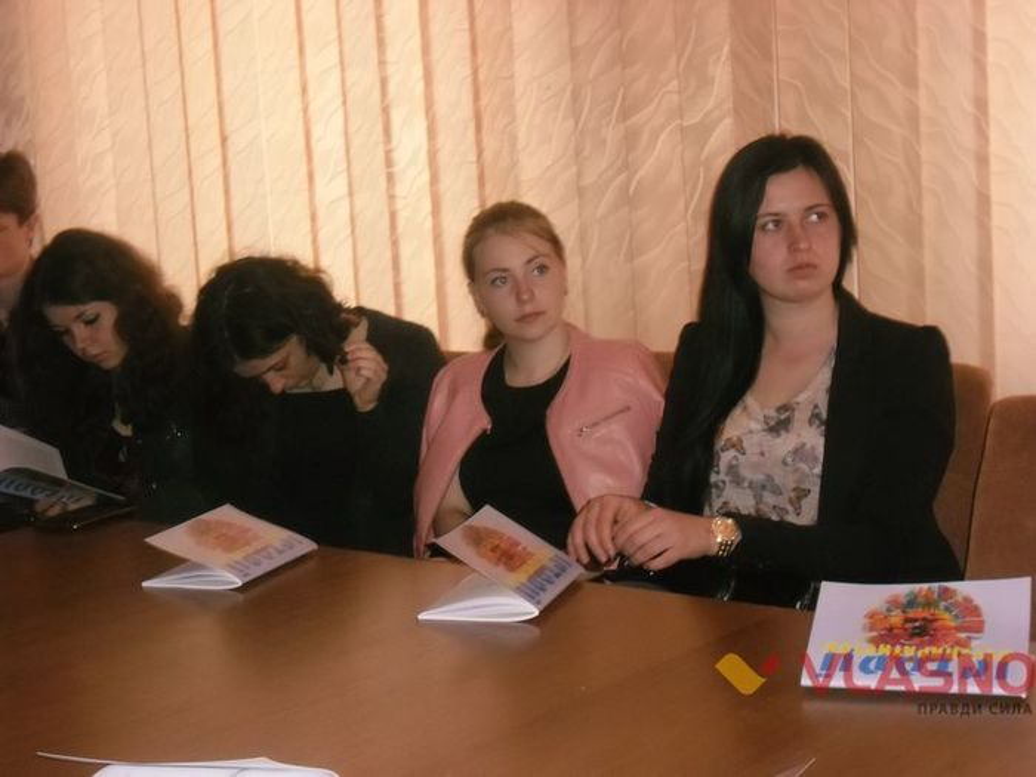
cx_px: 518
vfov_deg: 23.3
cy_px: 388
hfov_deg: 30.7
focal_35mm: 63
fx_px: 1885
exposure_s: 1/60
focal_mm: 11.2
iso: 400
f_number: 5.7
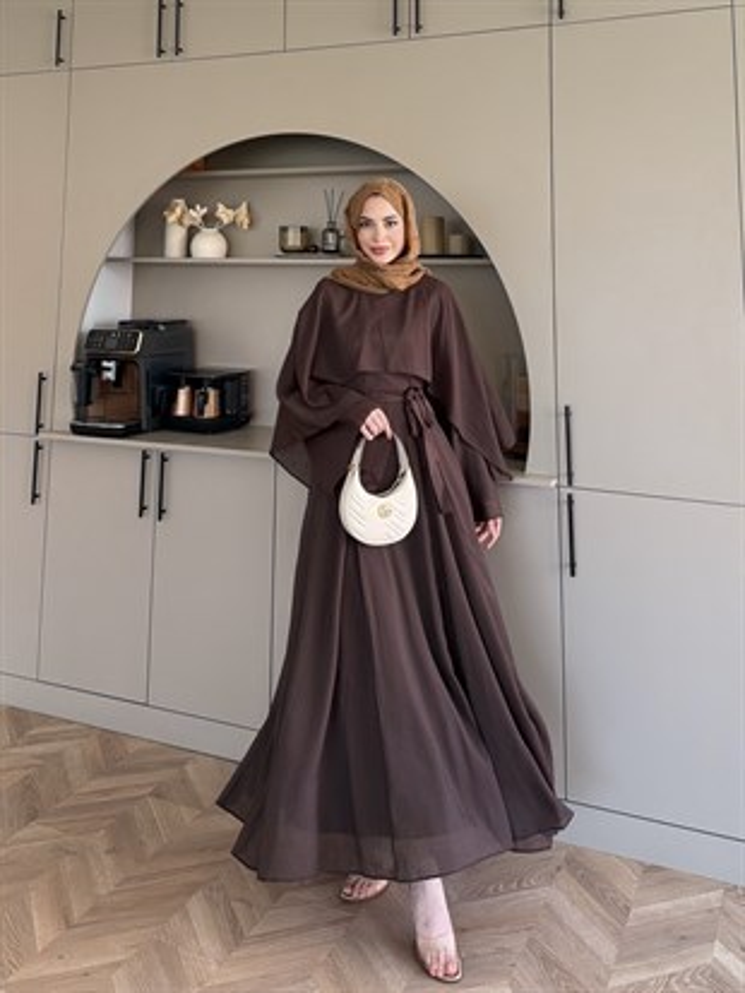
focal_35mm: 24
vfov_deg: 71.6
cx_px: 372
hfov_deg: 56.8
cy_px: 496
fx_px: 688
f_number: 1.78
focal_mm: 6.76
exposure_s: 1/246
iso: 250
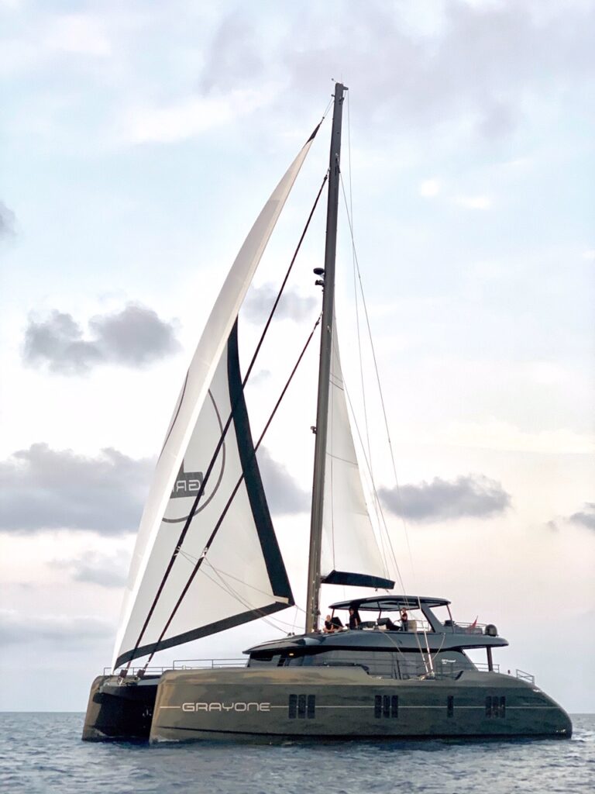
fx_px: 1192
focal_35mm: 52
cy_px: 397
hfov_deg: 28.0
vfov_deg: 36.8
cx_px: 298
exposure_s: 1/122
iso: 50
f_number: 2.4
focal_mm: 6
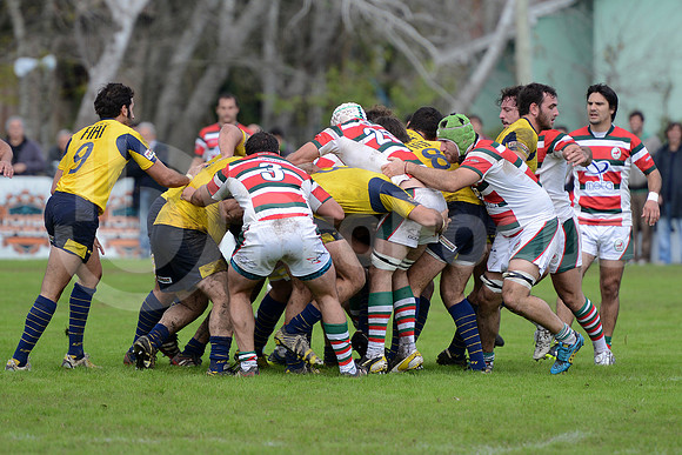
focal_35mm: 270
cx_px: 341
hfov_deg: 7.6
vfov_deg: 5.1
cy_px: 228
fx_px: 5116
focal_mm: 270
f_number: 4
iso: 400
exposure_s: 1/500
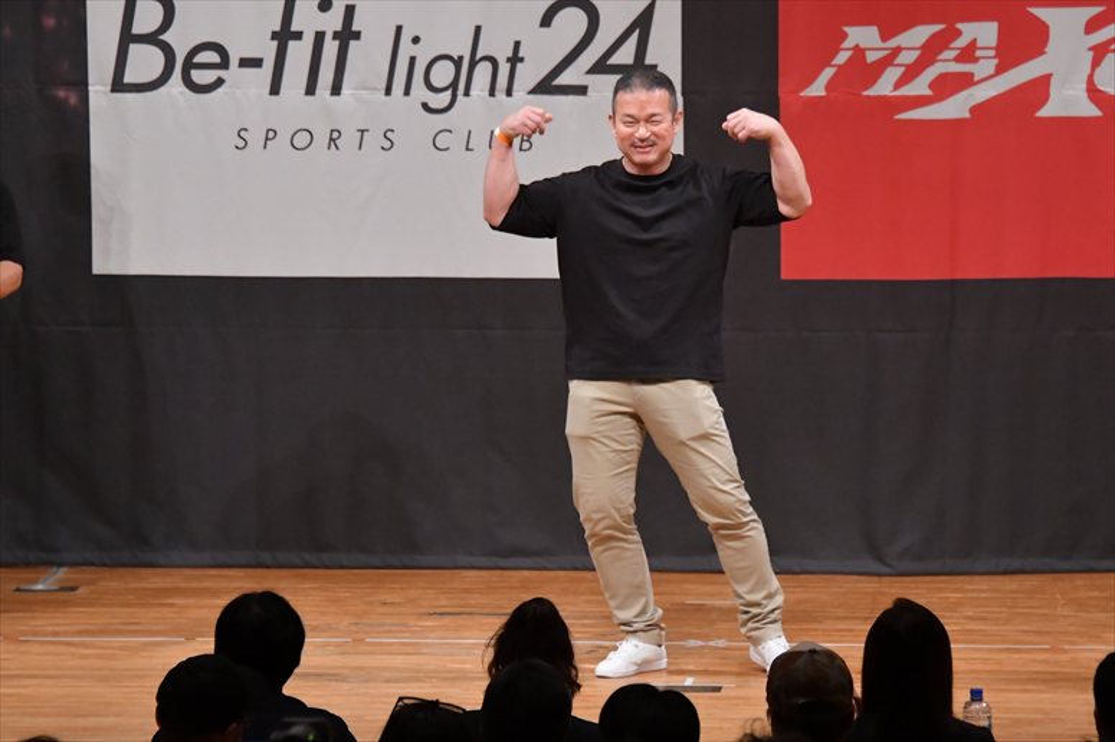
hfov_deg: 8.1
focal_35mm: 255
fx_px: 7894
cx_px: 558
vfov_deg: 5.4
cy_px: 371
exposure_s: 1/400
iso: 5600
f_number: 5.6
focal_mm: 170
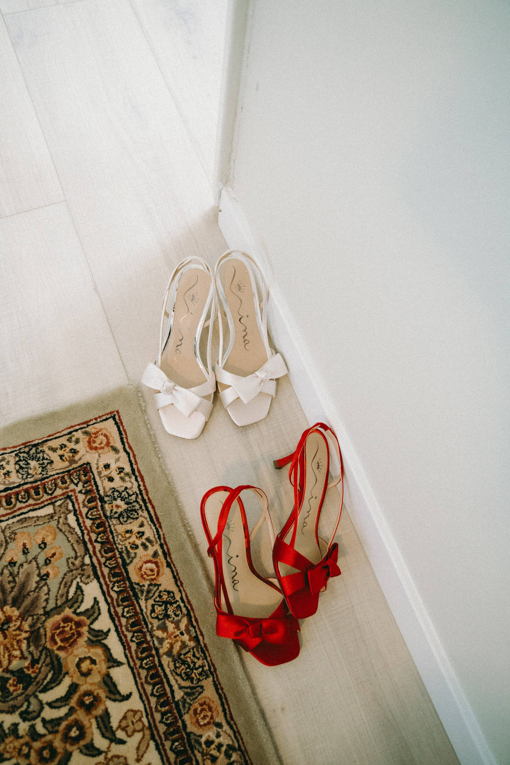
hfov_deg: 46.4
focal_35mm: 28
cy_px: 382
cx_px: 255
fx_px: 595
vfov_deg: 65.5
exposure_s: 1/125
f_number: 2.8
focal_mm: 28
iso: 800
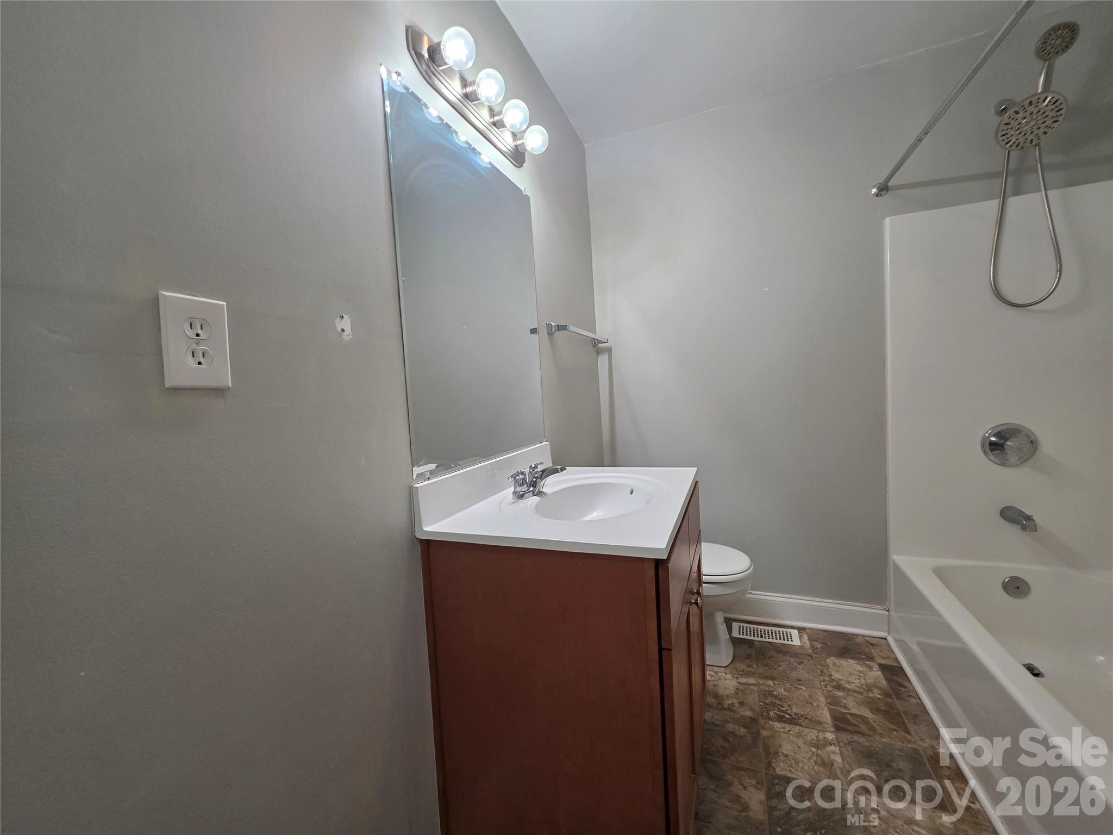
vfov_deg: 89.9
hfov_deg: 106.2
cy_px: 418
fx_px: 418
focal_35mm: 13
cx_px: 556
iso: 200
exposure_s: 1/120
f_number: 1.9
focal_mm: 2.2
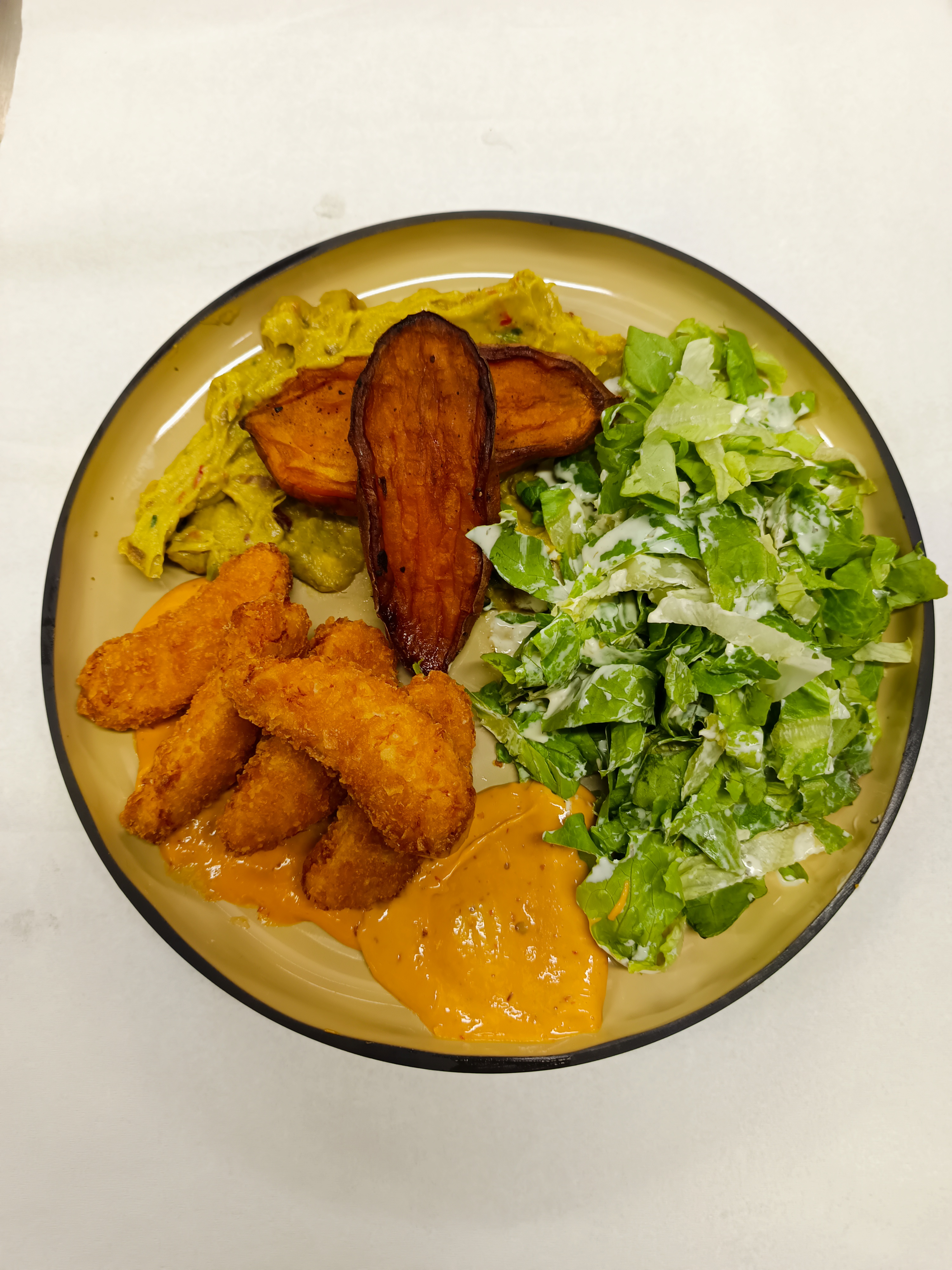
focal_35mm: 24
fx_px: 880
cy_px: 635
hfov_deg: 56.8
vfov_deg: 71.6
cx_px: 476
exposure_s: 1/50
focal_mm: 5.31
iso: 137
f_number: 1.7
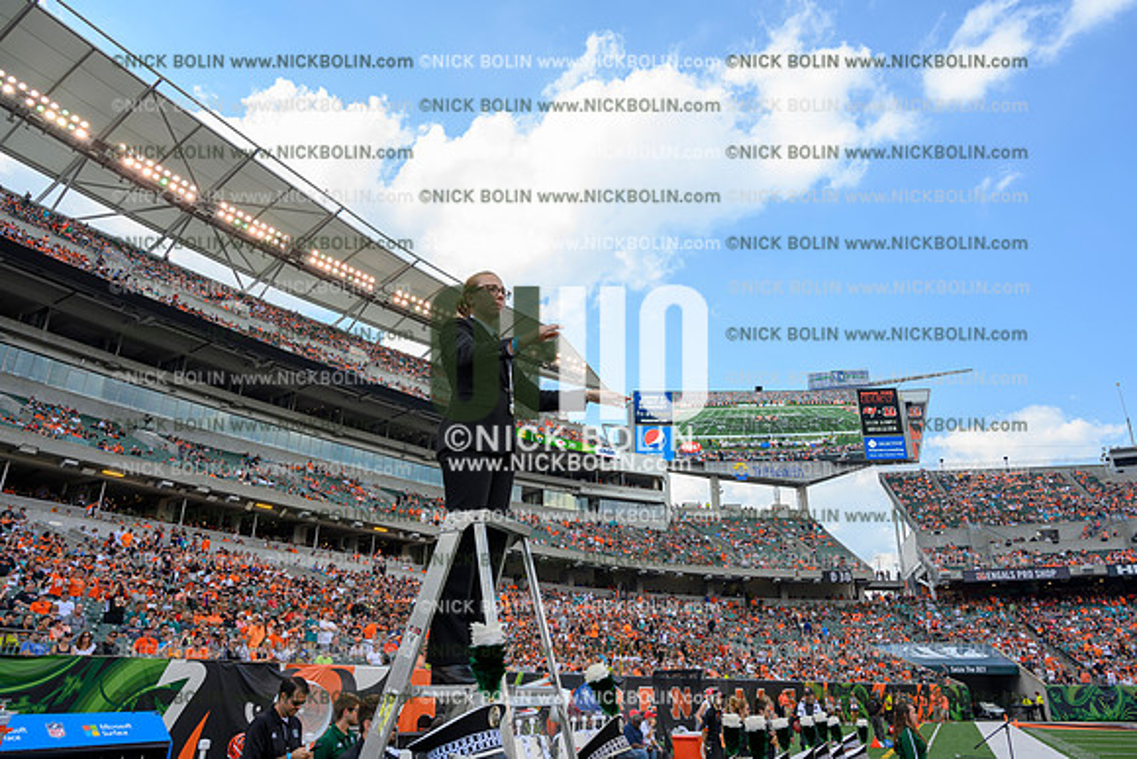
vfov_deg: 53.2
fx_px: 758
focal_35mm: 24
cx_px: 568
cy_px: 380
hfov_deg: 73.7
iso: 80
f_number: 7.1
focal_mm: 24
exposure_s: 1/100
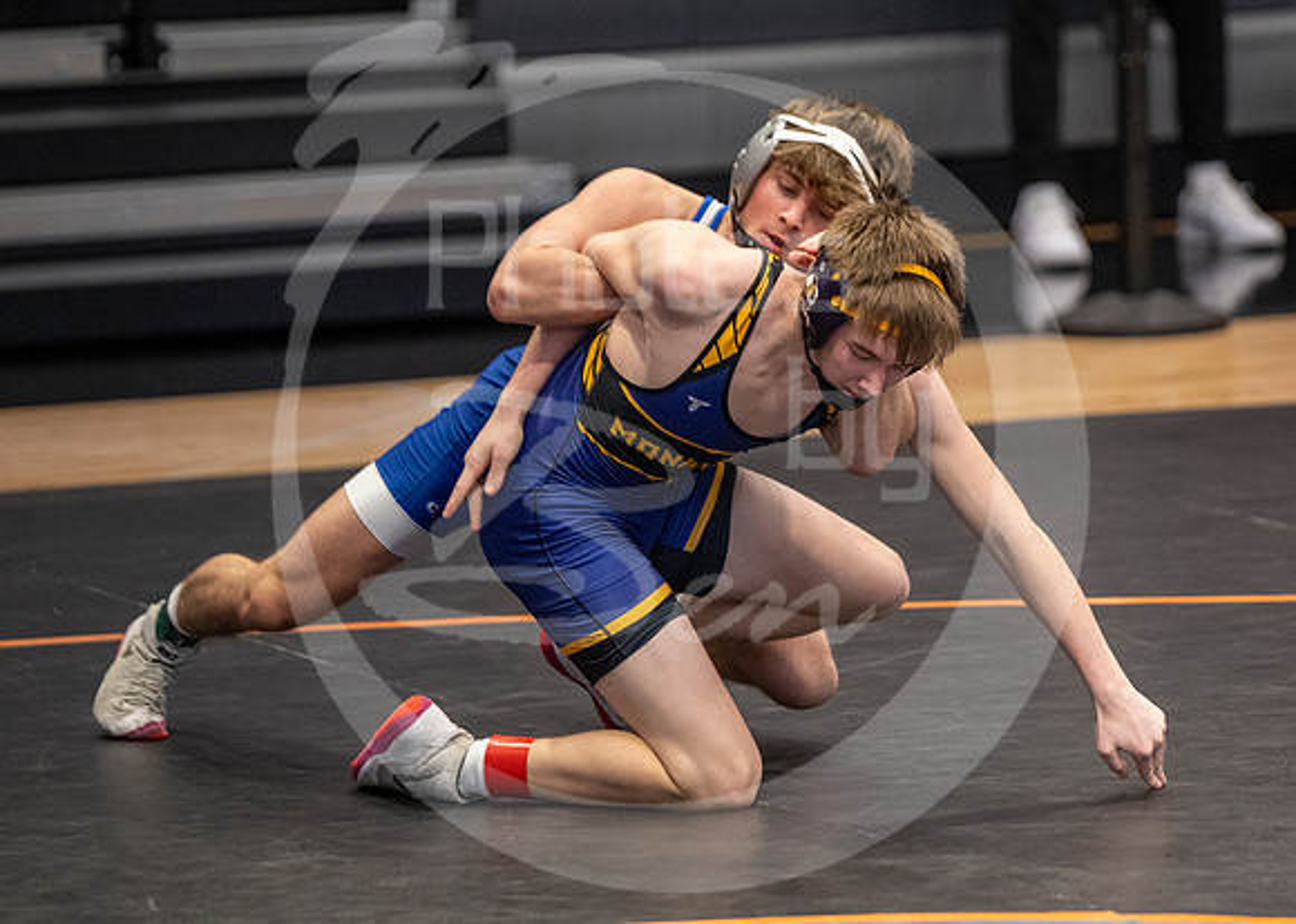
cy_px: 544
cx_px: 902
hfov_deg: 6.4
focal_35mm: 313
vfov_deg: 4.6
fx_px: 11535
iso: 3200
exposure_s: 1/1000
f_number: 2.8
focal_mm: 185
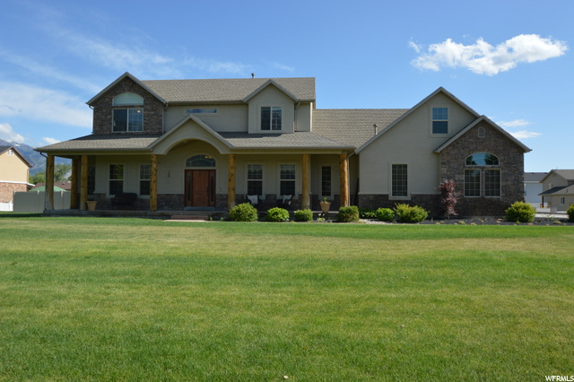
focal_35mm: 28
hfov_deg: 64.6
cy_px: 191
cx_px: 287
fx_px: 454
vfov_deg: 45.6
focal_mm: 19
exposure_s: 1/200
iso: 100
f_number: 7.1
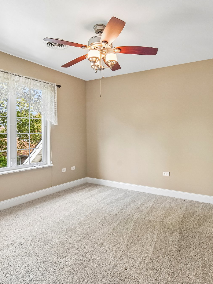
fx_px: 180
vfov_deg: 76.4
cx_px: 104
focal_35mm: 22
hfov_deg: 61.1
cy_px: 142
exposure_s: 1/40
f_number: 8
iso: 400
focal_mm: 10
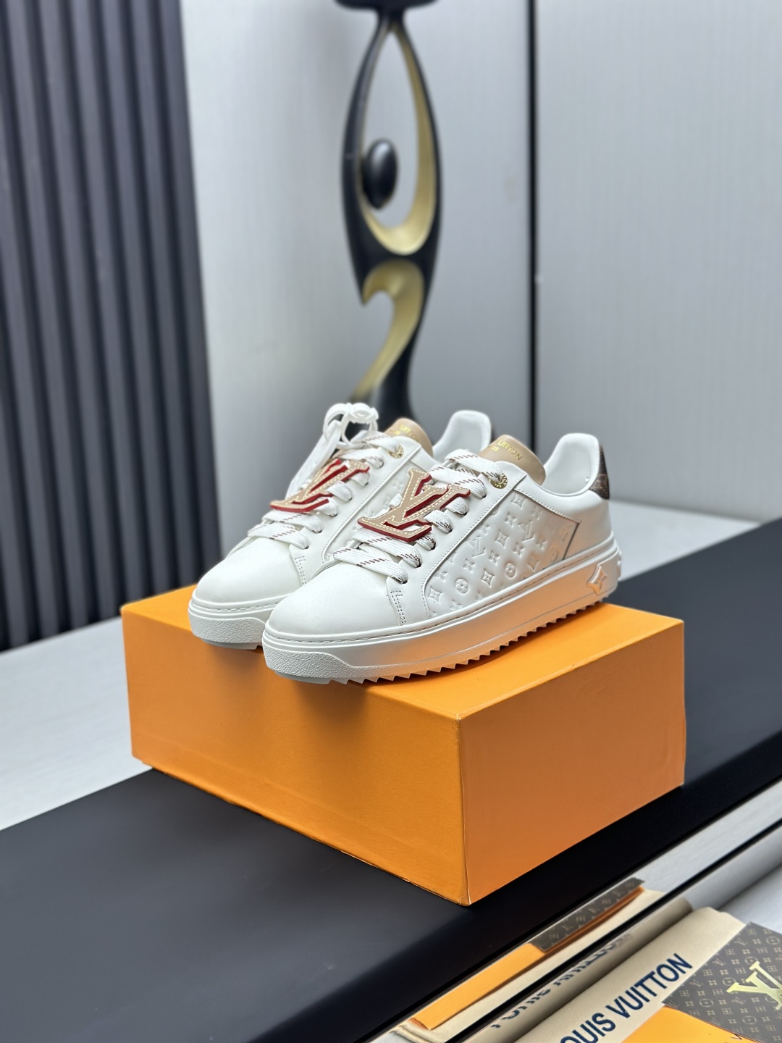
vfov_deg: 39.7
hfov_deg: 30.3
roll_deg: +2.5
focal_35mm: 48
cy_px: 522
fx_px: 1446
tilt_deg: -15.2
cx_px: 391
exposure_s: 1/120
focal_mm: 6.86
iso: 125
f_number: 1.78
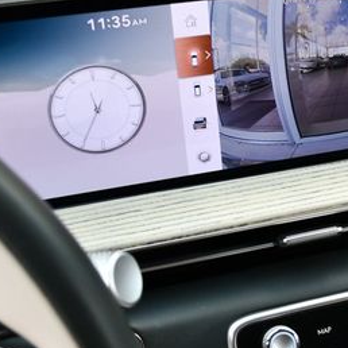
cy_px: 190
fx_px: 864
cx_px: 391
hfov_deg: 21.5
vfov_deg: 22.8
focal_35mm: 76
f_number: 3.5
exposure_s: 1/250
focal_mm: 18
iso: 450
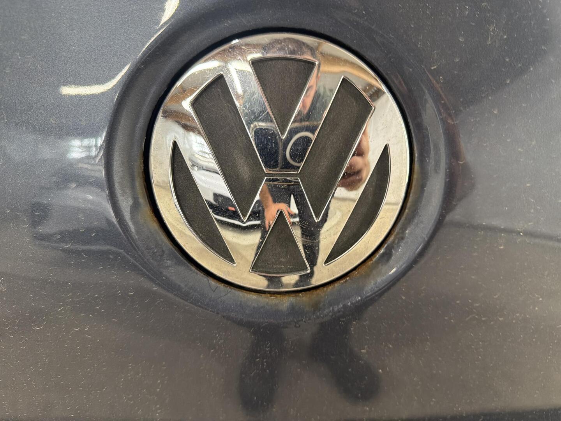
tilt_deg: -23.0
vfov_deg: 56.8
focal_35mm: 24
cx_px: 280
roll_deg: -2.0
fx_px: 389
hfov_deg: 71.6
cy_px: 210
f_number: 1.78
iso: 320
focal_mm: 6.76
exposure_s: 1/50
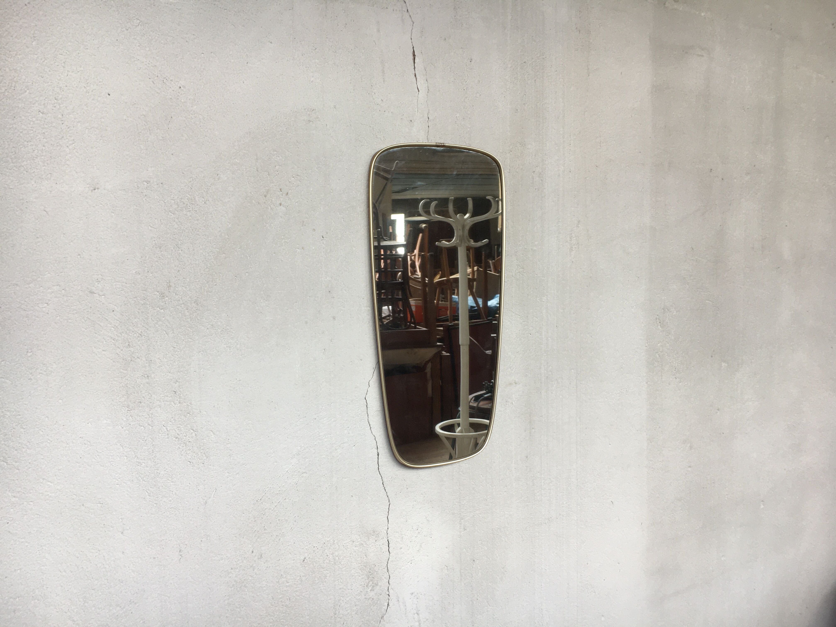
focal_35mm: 29
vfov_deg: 48.2
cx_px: 418
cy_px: 314
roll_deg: -1.0
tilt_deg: -6.2
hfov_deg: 61.7
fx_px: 700
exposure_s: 1/100
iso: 40
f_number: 2.2
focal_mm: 4.15
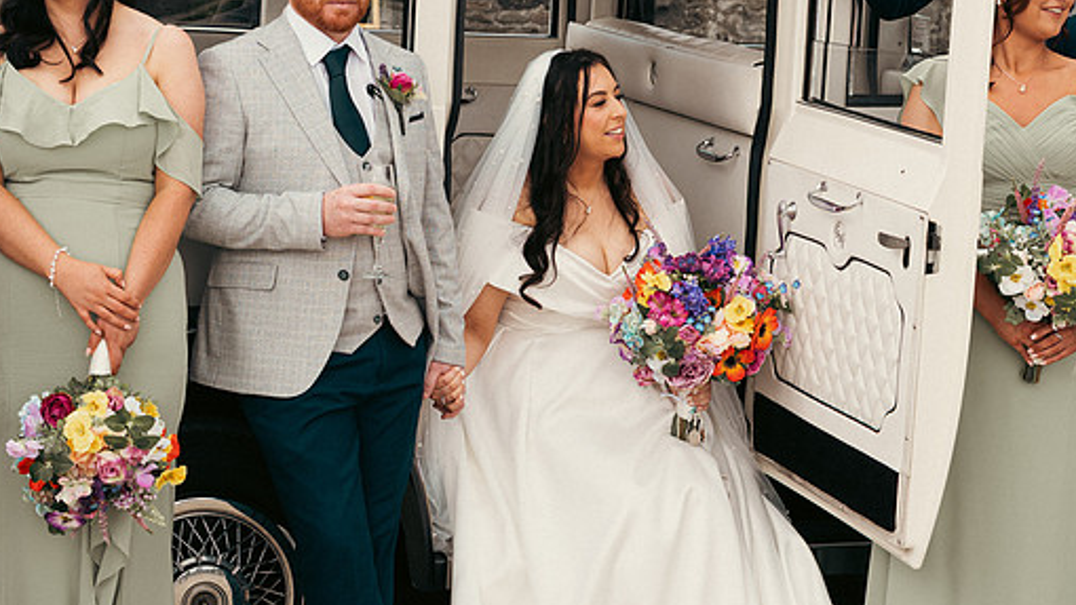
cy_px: 235
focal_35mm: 87
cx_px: 530
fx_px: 2482
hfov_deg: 24.5
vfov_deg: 13.9
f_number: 5
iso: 125
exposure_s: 1/320
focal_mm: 49
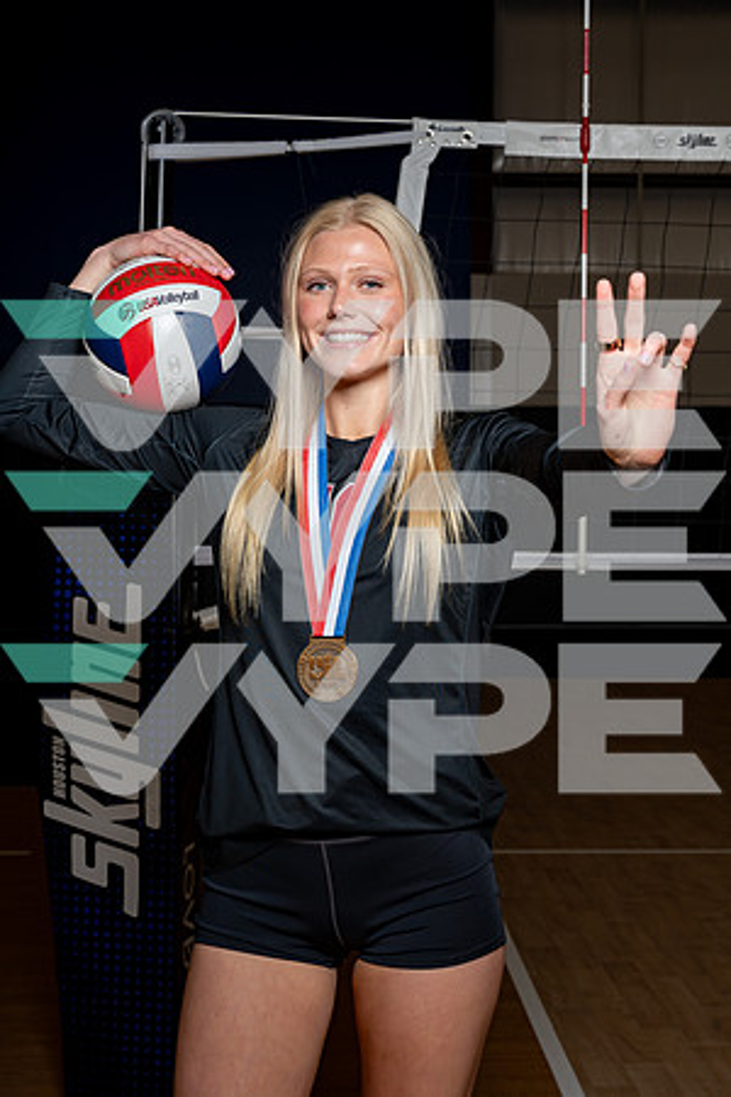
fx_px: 1949
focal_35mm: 64
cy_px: 548
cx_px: 366
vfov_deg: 31.4
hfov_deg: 21.2
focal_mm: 64
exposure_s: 1/250
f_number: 8
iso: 100
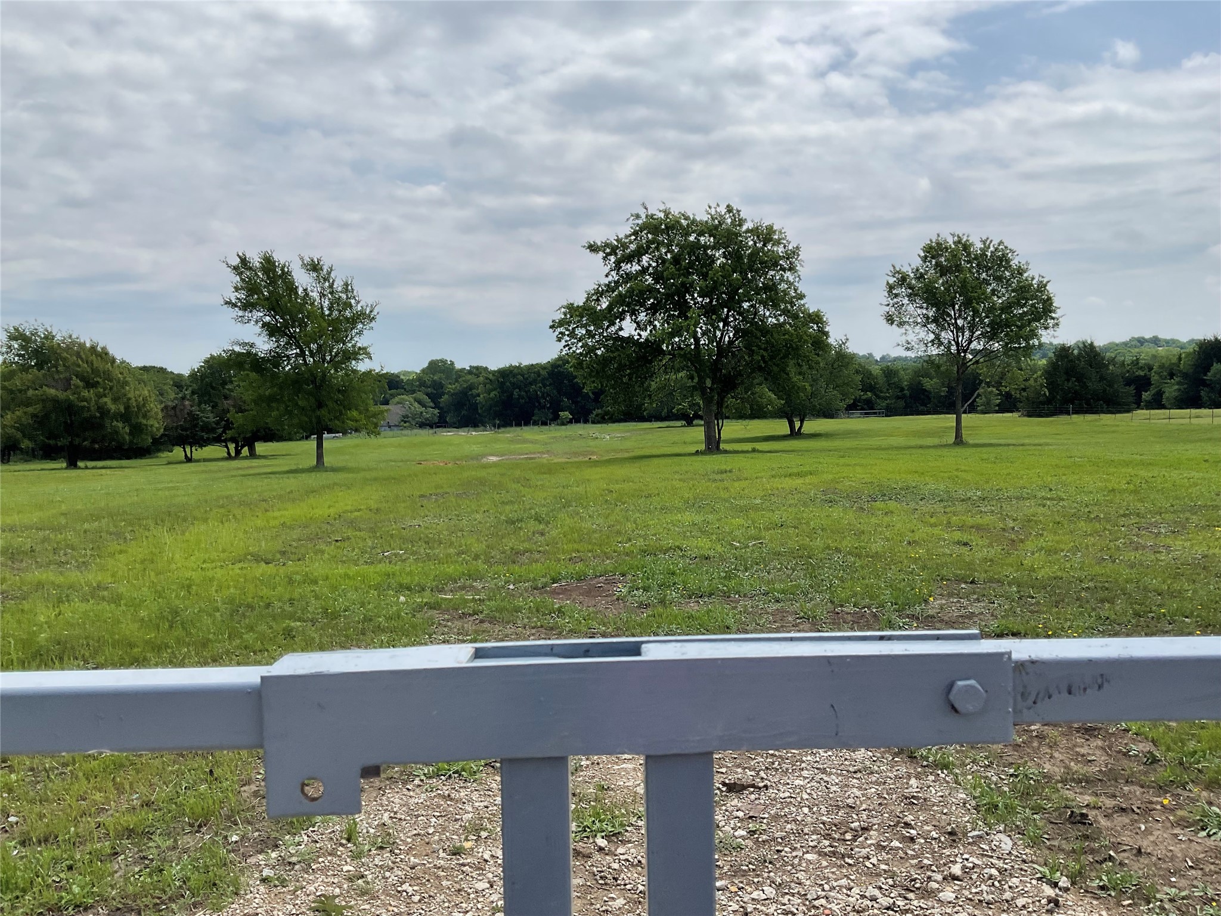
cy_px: 458
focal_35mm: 29
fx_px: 1023
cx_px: 610
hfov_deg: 61.7
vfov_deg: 48.2
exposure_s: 1/3125
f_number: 1.8
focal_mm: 3
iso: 16
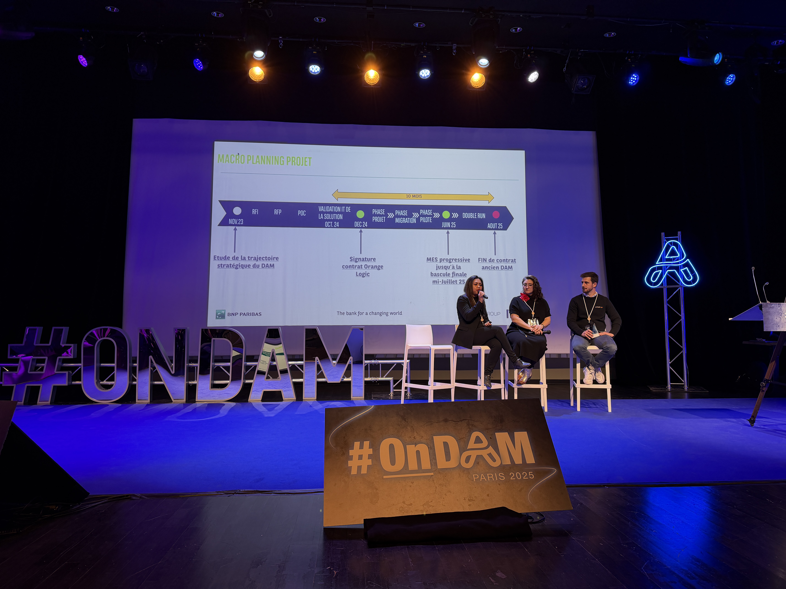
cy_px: 294
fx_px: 545
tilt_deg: +3.8
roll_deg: +0.4
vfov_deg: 56.8
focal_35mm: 24
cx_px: 393
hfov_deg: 71.6
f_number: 1.78
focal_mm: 6.76
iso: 125
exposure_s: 1/50
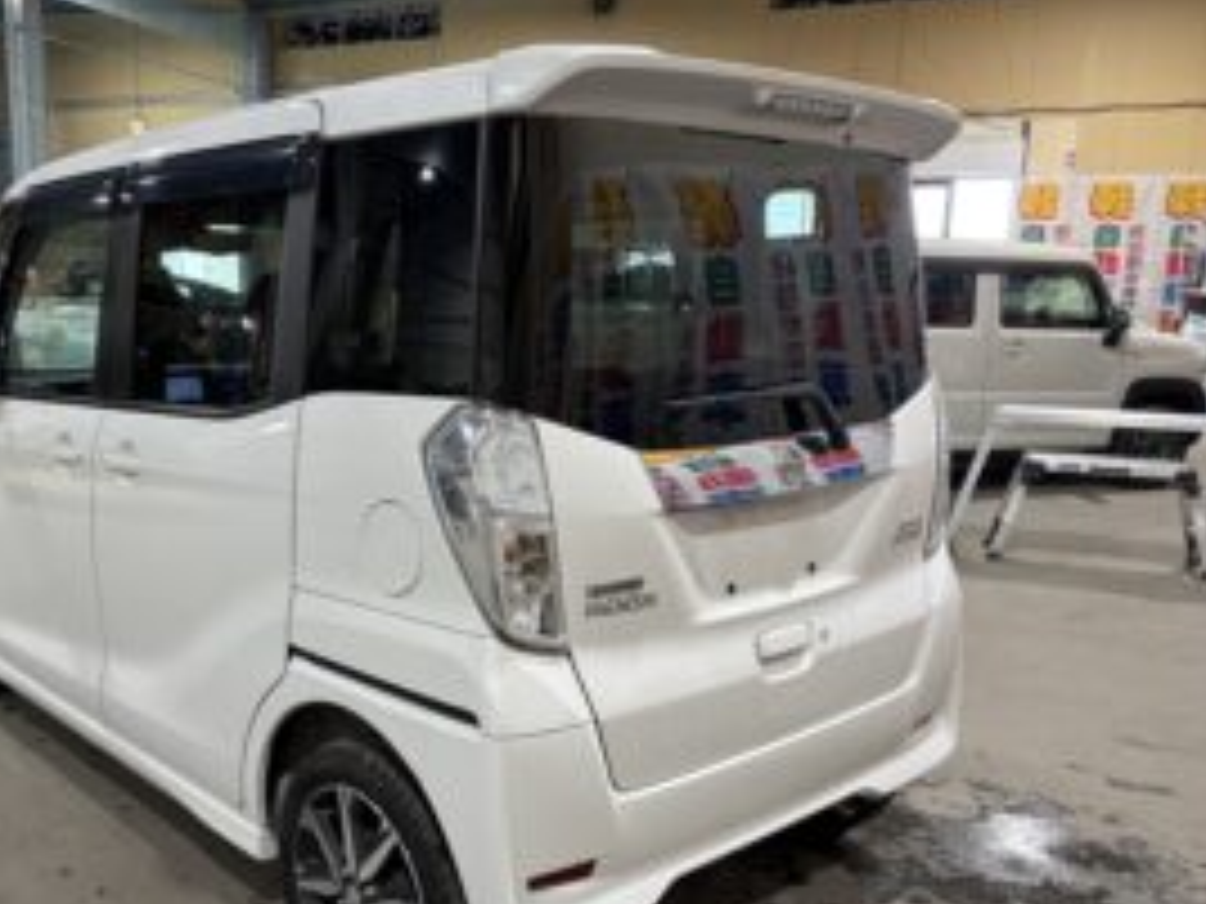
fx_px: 1185
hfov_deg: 53.1
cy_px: 506
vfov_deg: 41.7
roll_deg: -0.1
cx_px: 423
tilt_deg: -11.3
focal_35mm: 34
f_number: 1.6
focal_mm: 5.96
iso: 80
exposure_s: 1/50
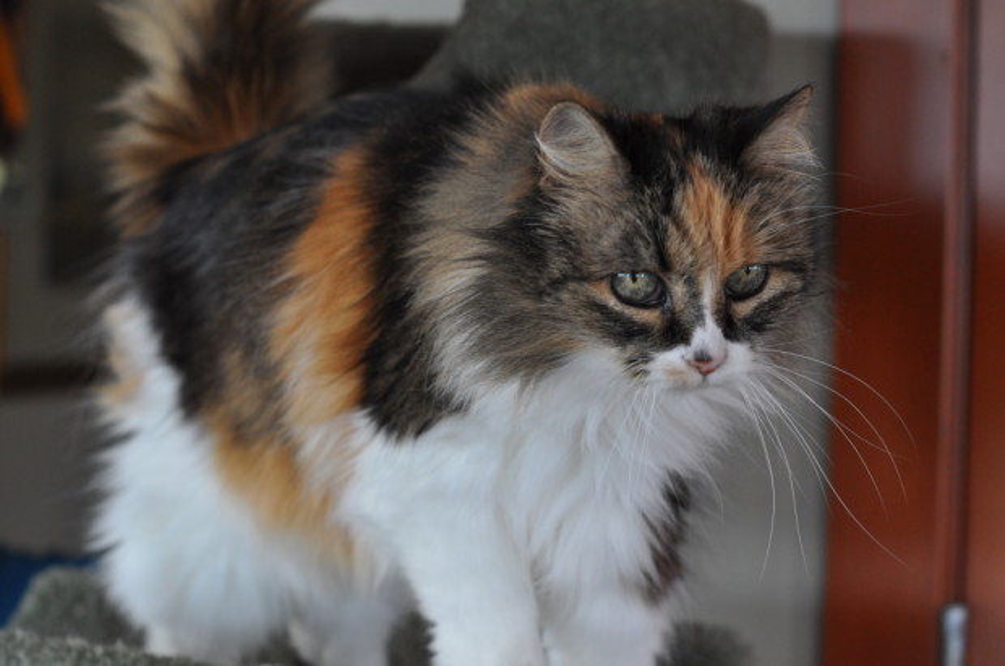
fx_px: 2090
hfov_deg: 27.0
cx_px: 502
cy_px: 333
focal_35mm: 75
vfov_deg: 18.1
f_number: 4
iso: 640
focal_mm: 50
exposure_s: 1/60
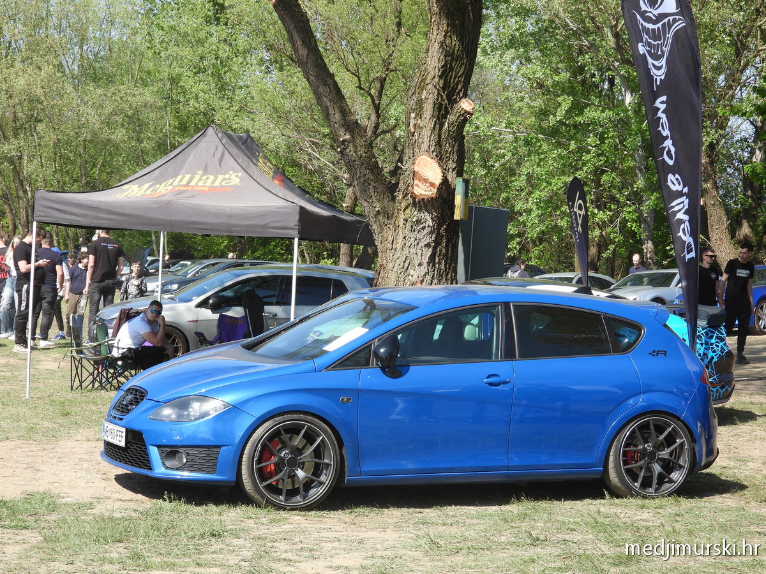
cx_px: 383
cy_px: 287
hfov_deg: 21.5
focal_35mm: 91
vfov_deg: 16.2
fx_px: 2014
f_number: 3.5
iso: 100
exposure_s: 1/500
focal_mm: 16.3
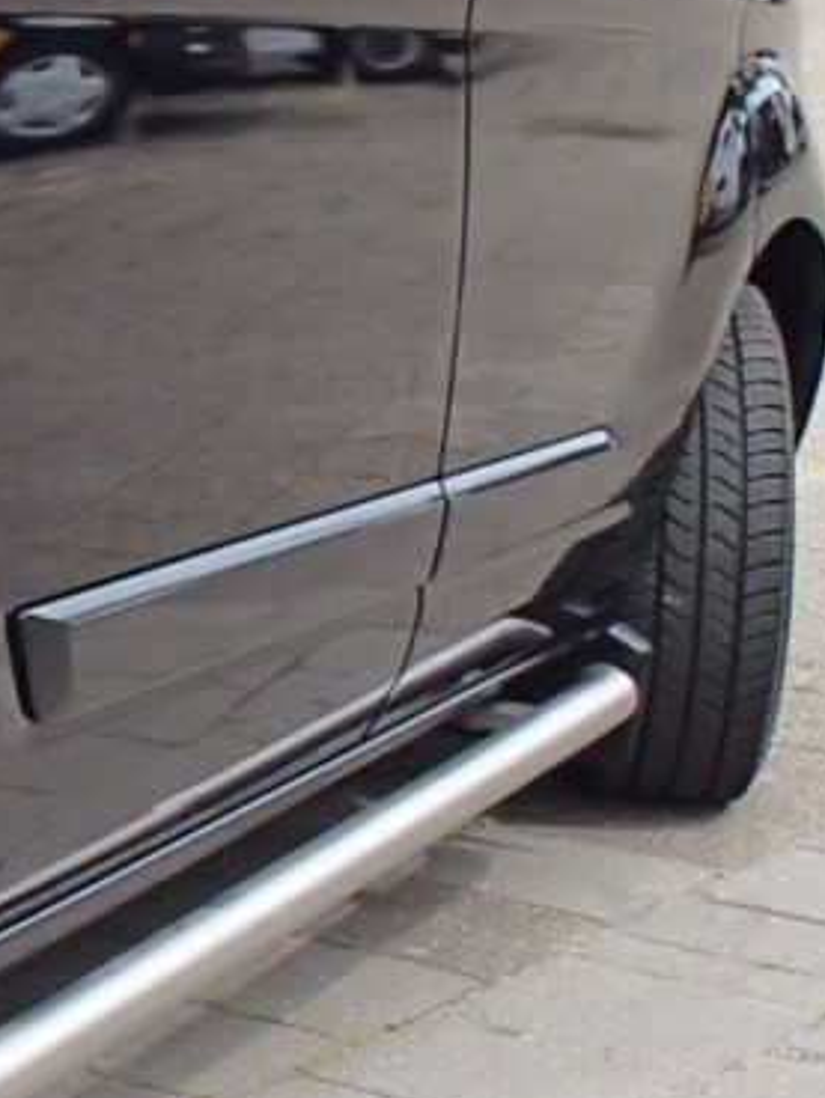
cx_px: -1397
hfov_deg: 9.6
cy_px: 381
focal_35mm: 130
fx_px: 4129
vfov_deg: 15.1
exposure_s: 1/800
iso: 100
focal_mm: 4.5
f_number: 2.8
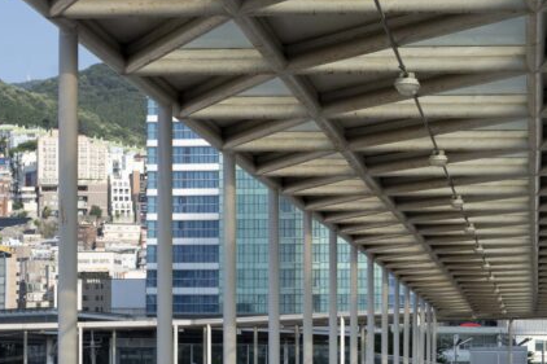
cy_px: 258
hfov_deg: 15.0
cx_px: 108
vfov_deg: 10.1
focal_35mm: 136
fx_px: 2066
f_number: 11
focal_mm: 56
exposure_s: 1/125
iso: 100
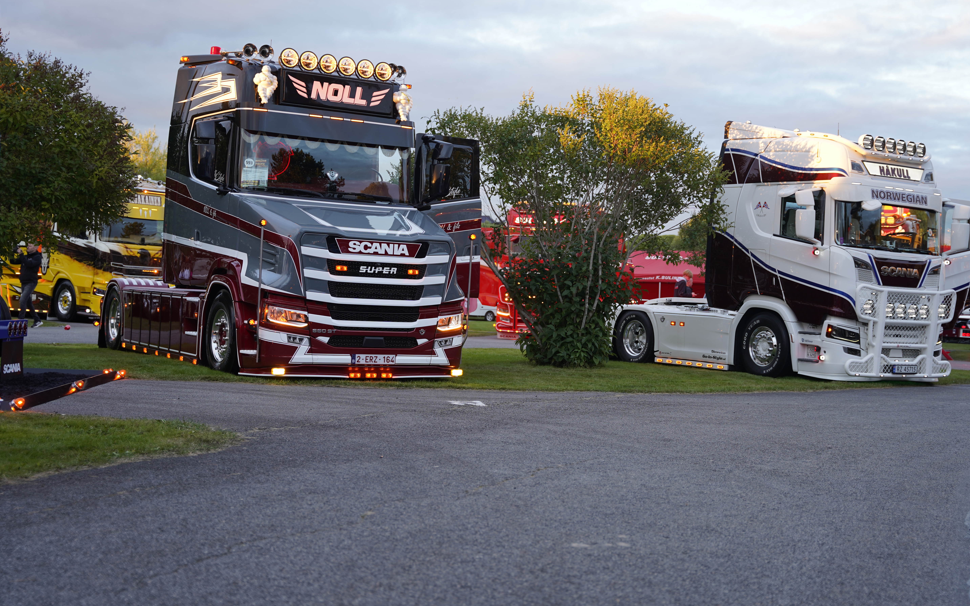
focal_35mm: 48
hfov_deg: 41.8
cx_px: 505
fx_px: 1269
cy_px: 273
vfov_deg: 26.9
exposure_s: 1/50
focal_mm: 45
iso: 100
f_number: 3.2
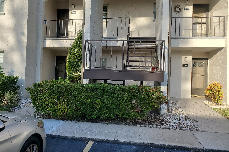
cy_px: 68
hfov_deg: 65.5
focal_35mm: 28
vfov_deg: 46.3
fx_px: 178
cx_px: 111
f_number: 2.4
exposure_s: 1/907
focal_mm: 4.3
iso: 50
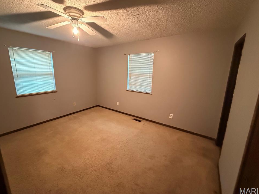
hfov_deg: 98.2
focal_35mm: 15
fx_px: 112
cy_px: 93
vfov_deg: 81.7
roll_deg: -0.6
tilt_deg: -11.1
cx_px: 128
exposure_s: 1/60
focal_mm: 2.22
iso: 1250
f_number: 2.2
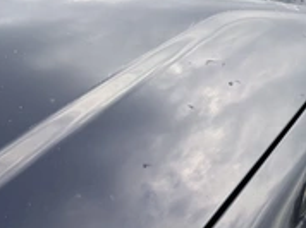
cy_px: 247
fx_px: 477
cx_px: -22
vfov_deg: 25.2
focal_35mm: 54
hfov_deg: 31.9
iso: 80
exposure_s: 1/507
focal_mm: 6.76
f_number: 1.78
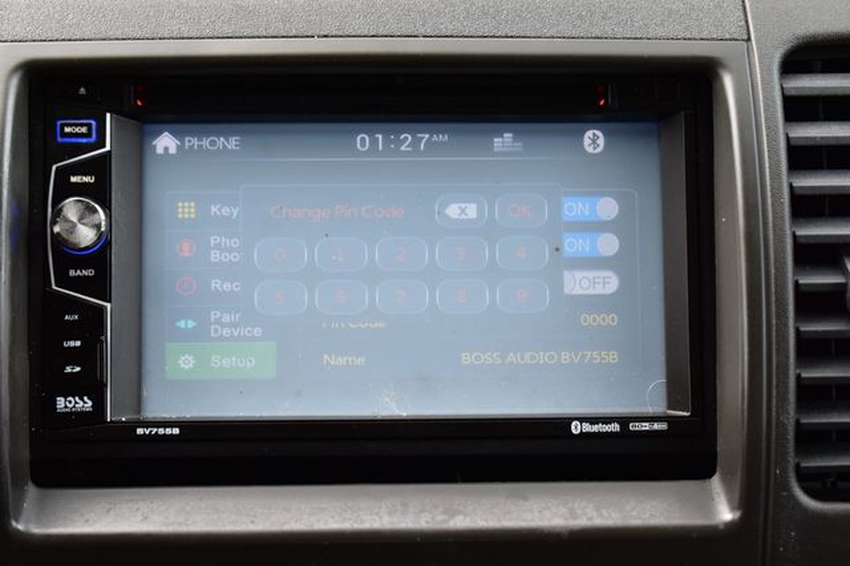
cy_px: 283
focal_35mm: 82
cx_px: 425
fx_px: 1947
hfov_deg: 24.6
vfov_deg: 16.5
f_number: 7.1
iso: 400
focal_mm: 55
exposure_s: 1/40
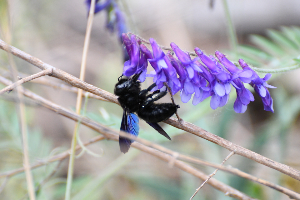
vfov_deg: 3.1
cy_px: 100
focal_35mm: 450
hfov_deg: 4.6
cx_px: 150
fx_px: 3750
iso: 1600
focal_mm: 300
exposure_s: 1/1250
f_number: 6.3
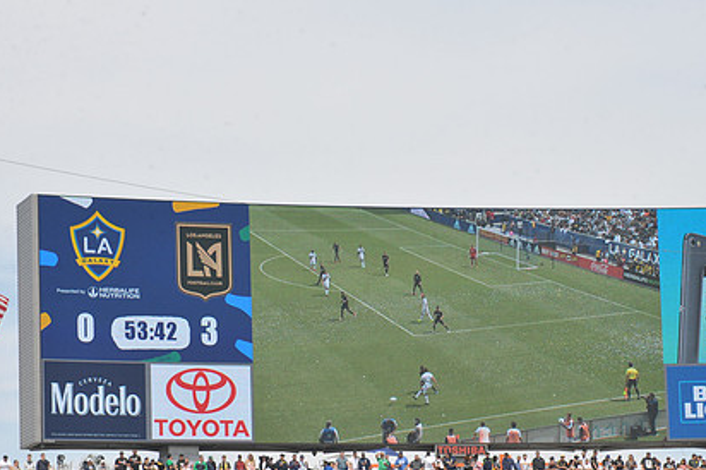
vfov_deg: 7.8
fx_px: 3449
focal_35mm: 176
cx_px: 434
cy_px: 317
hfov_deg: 11.7
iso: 320
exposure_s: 1/500
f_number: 11
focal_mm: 125
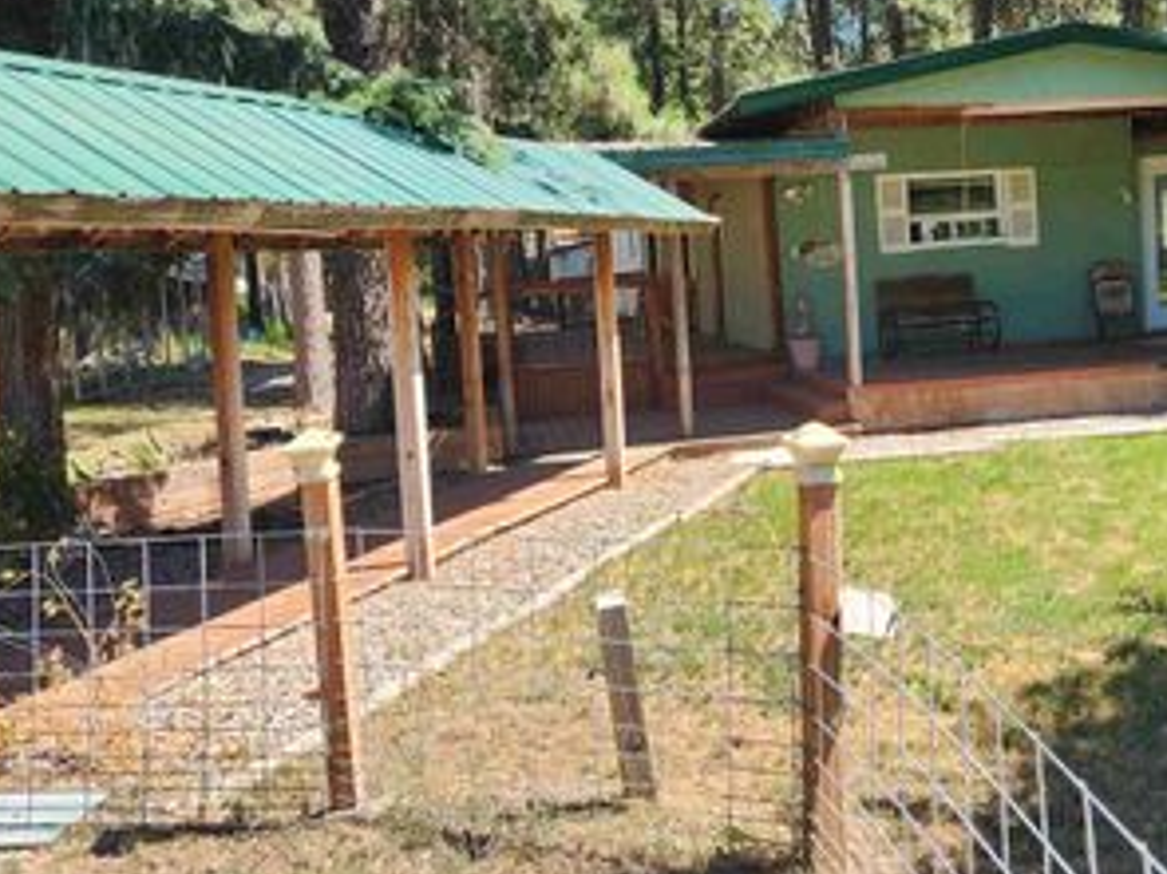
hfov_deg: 47.3
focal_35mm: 39
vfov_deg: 36.5
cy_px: 299
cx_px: 748
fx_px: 1314
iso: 20
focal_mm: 5.4
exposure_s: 1/574
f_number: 1.8
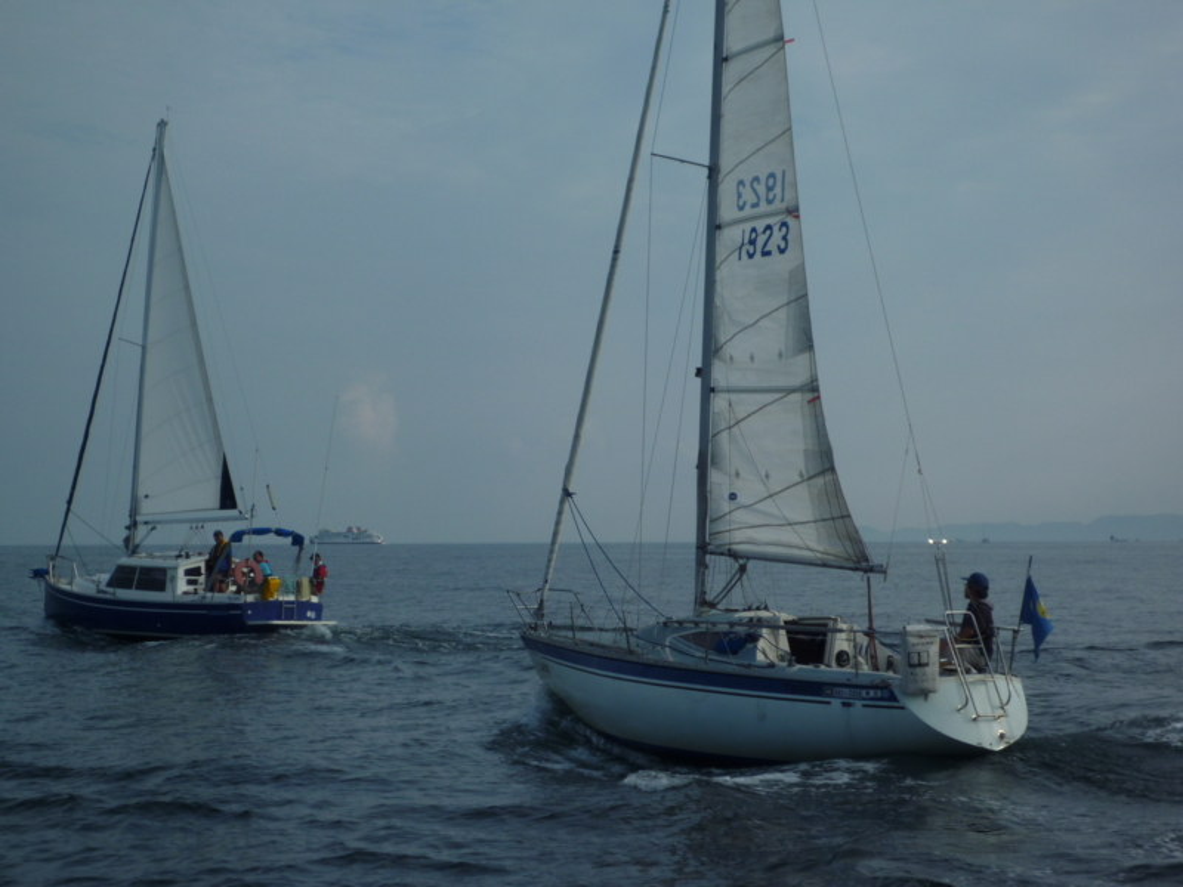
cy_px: 444
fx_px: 2563
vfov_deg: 19.6
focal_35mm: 75
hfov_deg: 26.0
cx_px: 592
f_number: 4.9
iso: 80
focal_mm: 13.2
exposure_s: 1/800
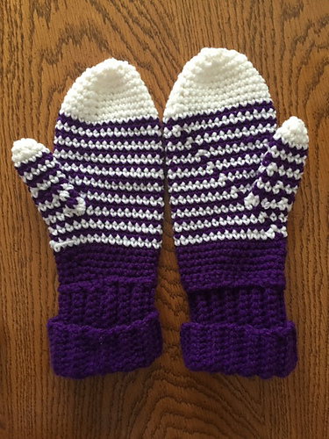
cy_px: 220
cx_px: 164
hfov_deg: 48.2
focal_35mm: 29
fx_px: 367
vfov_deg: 61.7
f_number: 2.2
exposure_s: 1/15
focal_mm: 4.15
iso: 64
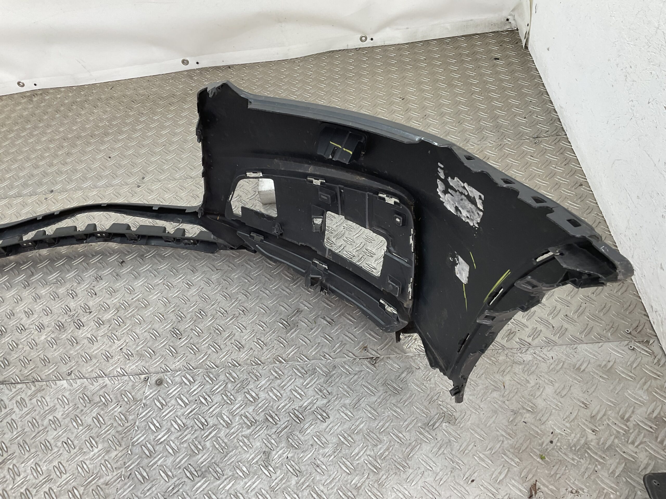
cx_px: 333
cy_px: 250
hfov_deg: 61.7
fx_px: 558
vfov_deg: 48.2
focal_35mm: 29
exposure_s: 1/120
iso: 32
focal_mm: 3
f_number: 1.8
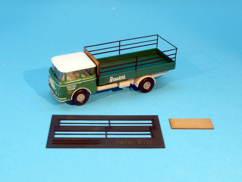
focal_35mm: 58
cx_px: 121
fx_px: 405
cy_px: 91
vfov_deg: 25.2
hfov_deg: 33.2
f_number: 4.4
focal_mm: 9.5
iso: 100
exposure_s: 1/40
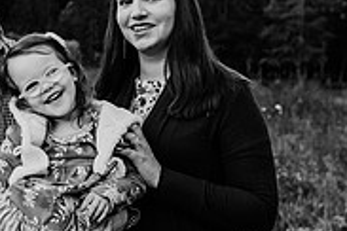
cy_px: 62
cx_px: 68
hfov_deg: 26.2
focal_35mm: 76
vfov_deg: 17.9
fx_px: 732
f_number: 2.8
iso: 640
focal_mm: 24
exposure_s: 1/320
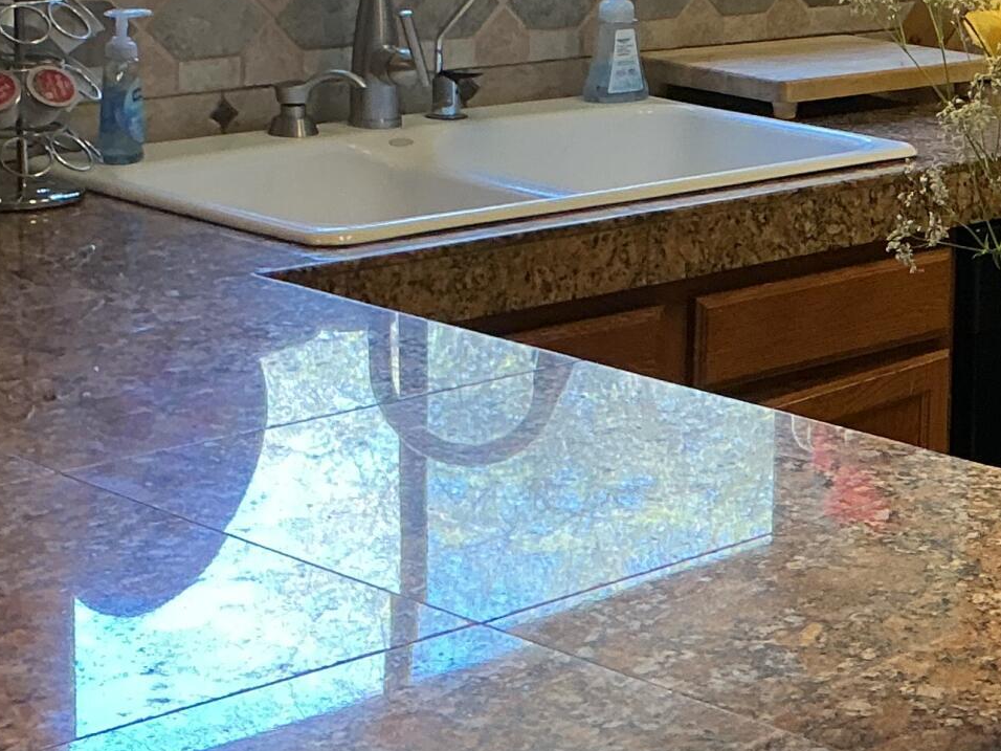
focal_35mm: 91
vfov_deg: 16.1
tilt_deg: -9.8
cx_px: 1440
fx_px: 2631
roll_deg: -3.0
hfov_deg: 19.2
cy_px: 142
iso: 125
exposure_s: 1/60
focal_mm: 3
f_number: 1.8
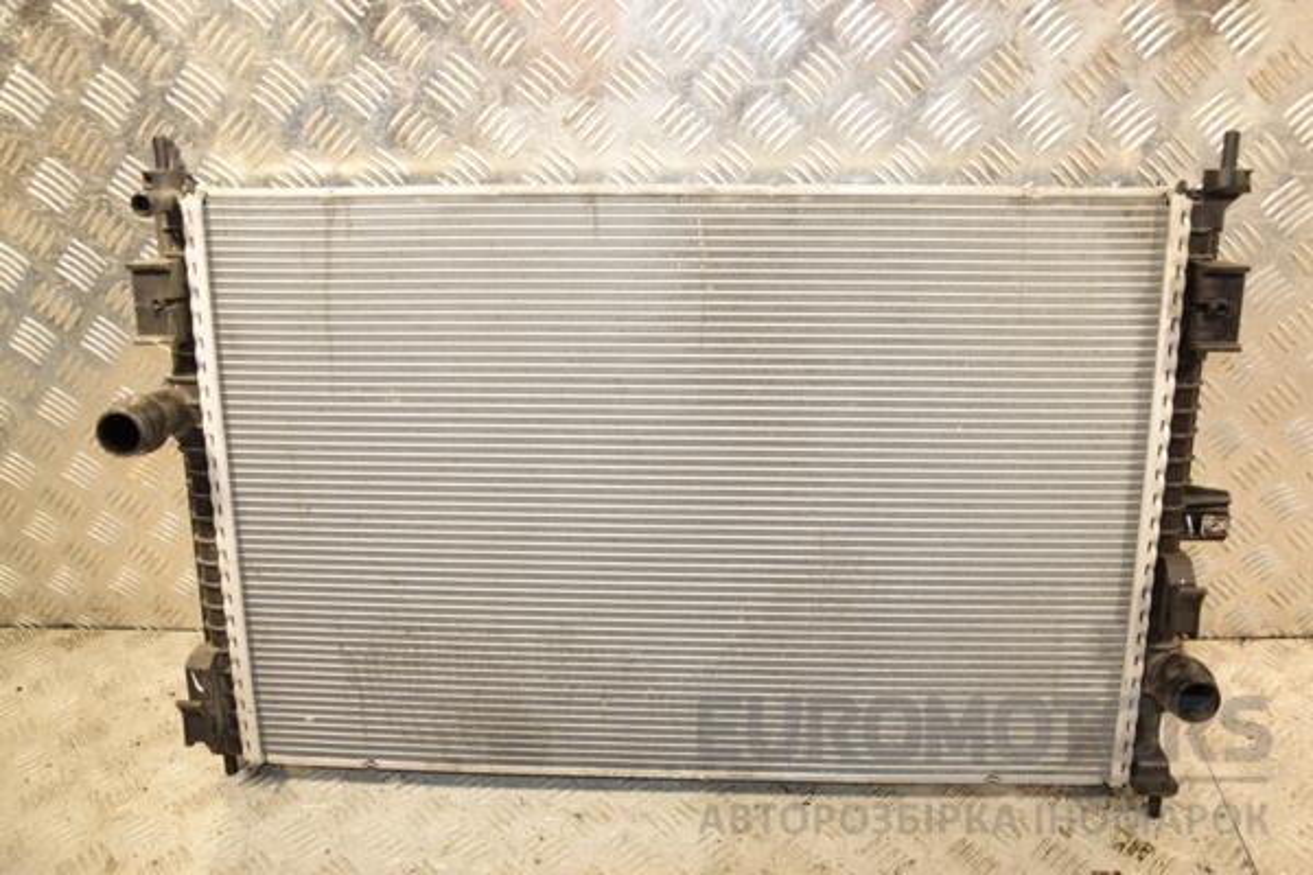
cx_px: 656
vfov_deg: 41.7
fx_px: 1149
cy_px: 438
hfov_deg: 59.5
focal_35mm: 32
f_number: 5
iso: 800
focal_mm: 21
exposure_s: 1/200
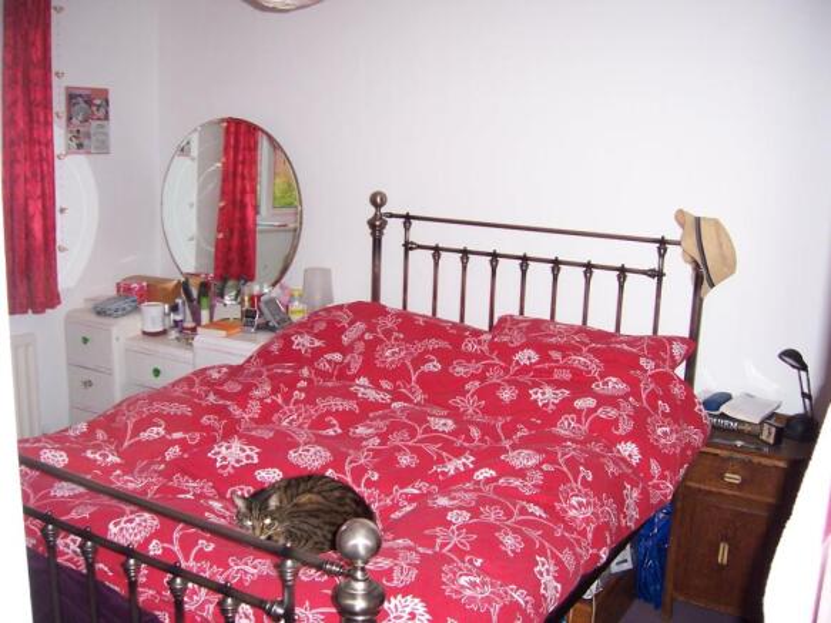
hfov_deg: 51.4
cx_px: 416
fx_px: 864
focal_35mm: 36
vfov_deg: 39.6
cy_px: 312
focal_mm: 6
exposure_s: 1/60
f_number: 3
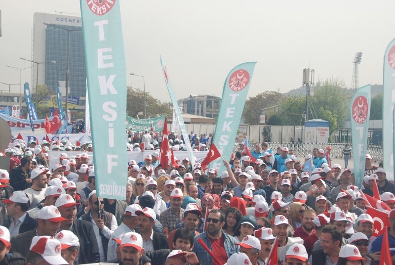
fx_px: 659
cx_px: 198
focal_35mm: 60
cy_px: 132
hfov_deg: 33.4
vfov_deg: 22.7
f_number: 8
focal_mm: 40
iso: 100
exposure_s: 1/250
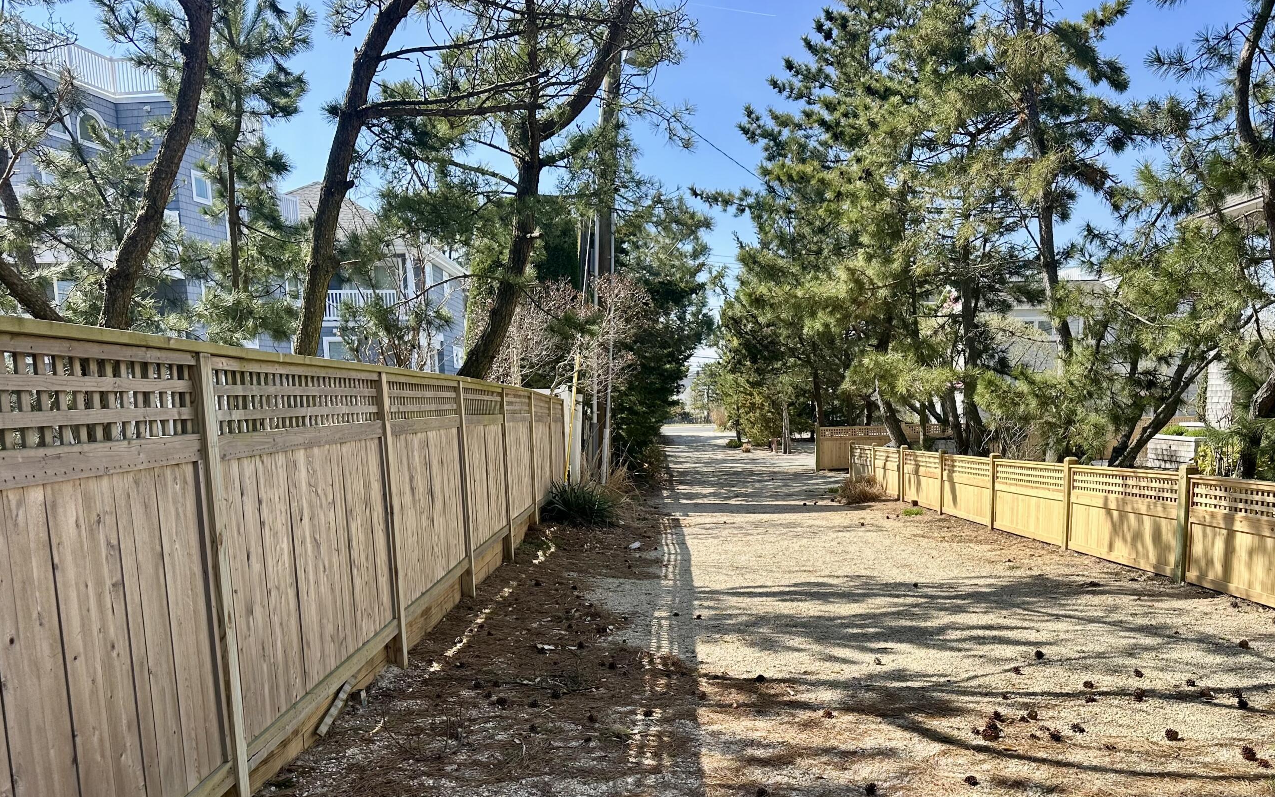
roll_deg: +0.8
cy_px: 561
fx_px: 1042
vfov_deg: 41.0
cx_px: 743
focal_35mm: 30
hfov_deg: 62.5
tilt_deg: -9.4
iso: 80
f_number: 1.78
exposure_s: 1/2203
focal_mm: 6.86
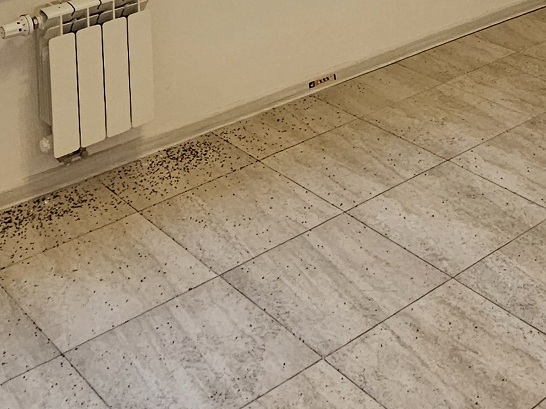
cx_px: 383
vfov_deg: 19.6
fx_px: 914
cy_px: -299
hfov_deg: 32.8
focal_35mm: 58
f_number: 2.2
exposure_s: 1/70.8
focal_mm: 2.2
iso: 100
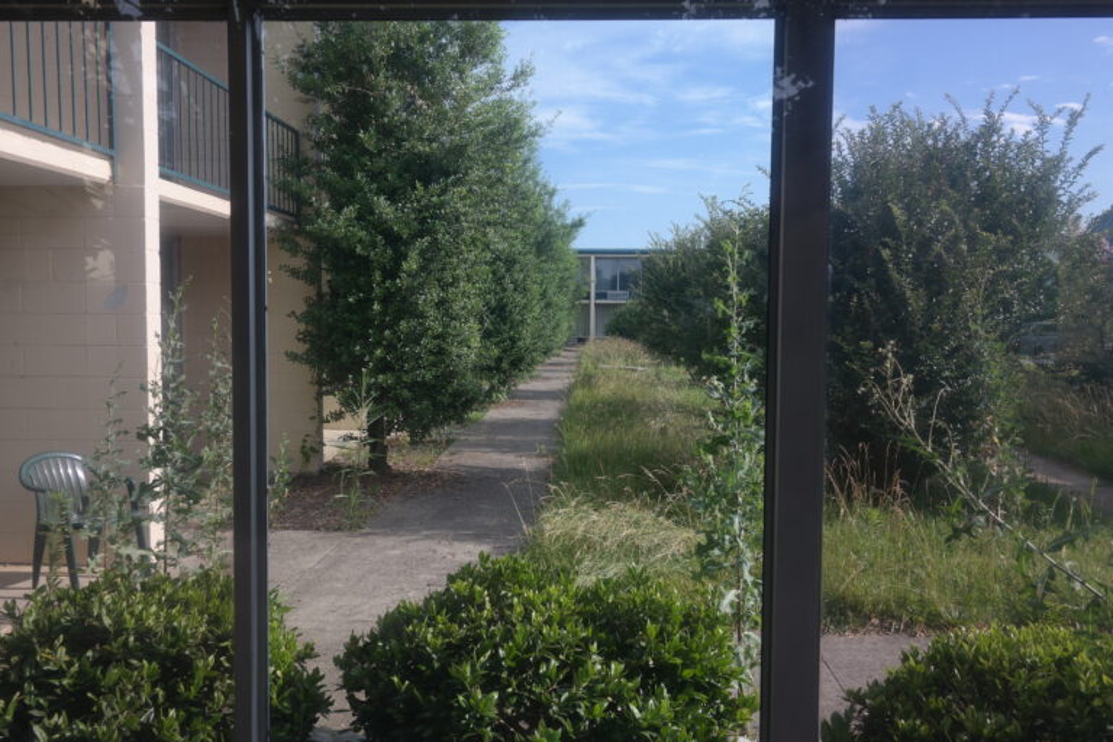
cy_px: 371
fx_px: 927
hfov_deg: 61.9
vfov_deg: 43.6
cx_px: 556
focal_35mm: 30
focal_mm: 20
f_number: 5
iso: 100
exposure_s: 1/200
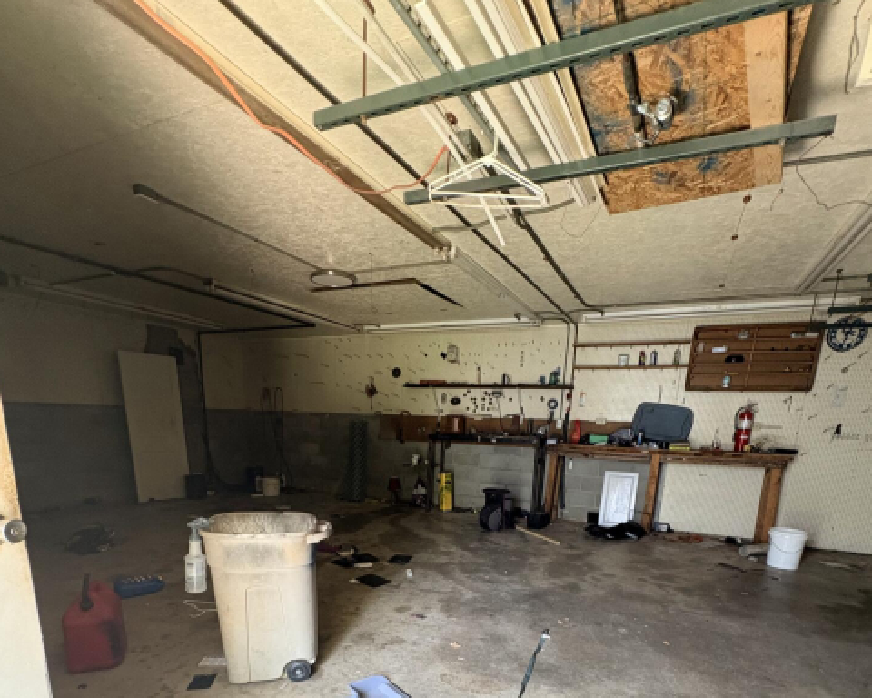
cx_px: 431
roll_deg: -2.2
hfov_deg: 83.3
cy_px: 539
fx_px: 490
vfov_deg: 65.6
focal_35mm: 19
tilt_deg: -14.5
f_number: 2.2
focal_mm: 2.22
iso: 400
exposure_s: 1/60
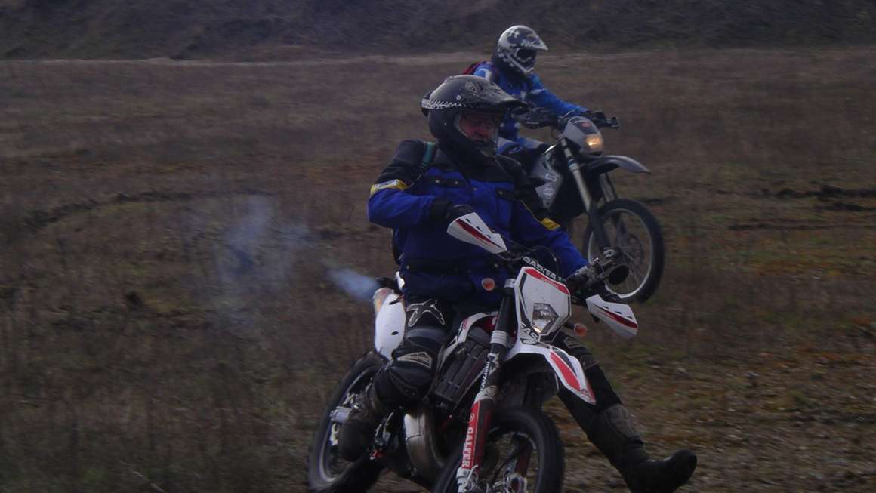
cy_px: 167
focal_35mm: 125
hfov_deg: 17.2
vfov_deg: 9.7
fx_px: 2904
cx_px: 423
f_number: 9.6
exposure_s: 1/125
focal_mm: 16
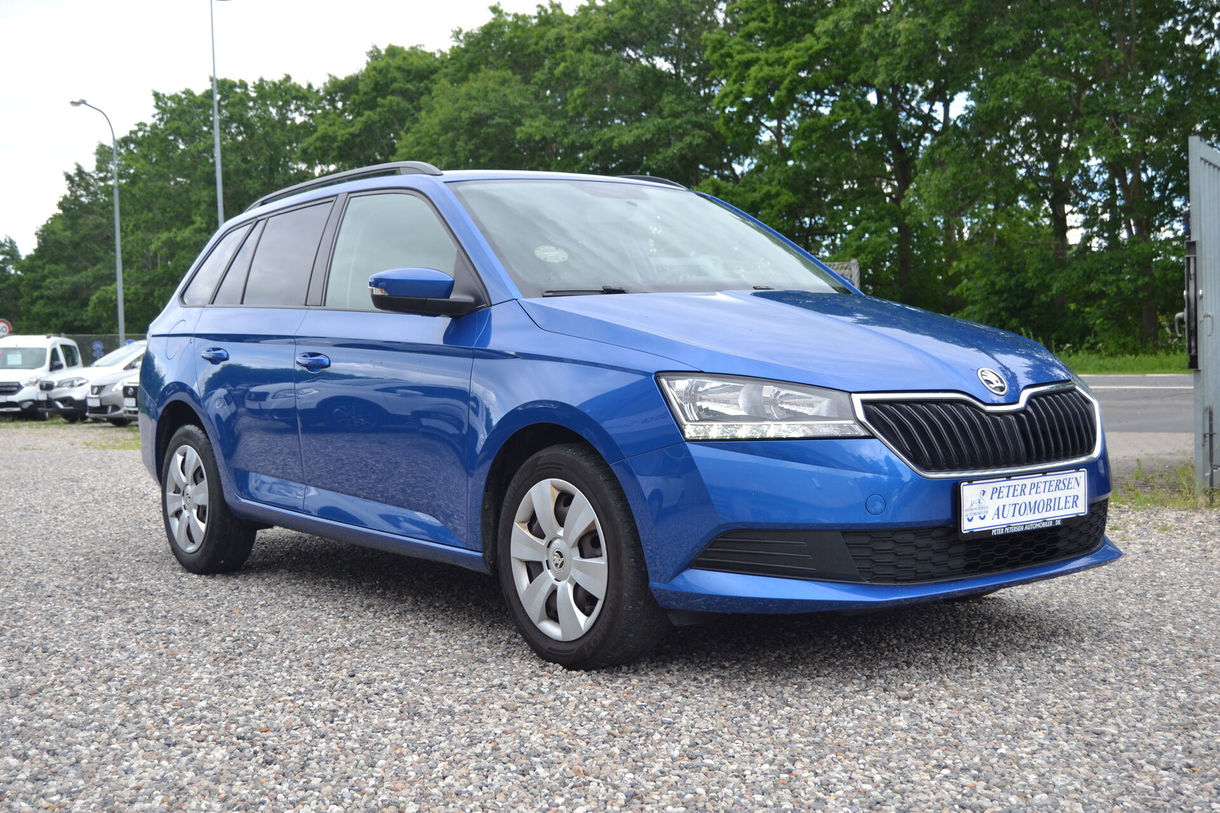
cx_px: 610
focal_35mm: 42
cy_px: 406
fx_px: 1423
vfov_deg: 31.9
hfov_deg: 46.4
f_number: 5.6
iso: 100
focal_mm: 28
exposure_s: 1/125
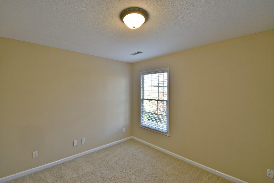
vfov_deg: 77.3
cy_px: 92
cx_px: 137
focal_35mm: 15
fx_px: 114
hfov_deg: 100.4
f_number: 20
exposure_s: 1
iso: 100
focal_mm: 10
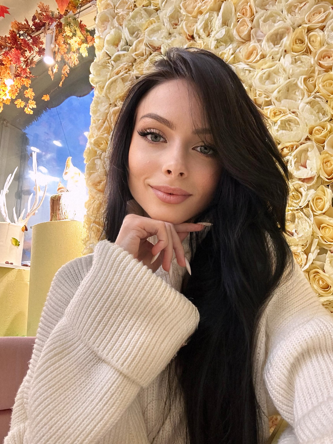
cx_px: 166
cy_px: 222
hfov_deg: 58.9
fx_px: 295
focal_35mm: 23
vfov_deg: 73.9
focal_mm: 2.69
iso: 200
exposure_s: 1/50
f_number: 1.9
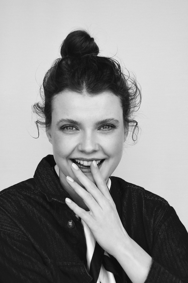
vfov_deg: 26.0
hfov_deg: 17.4
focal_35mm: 78
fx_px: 613
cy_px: 142
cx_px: 94
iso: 200
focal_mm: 52
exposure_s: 1/250
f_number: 8
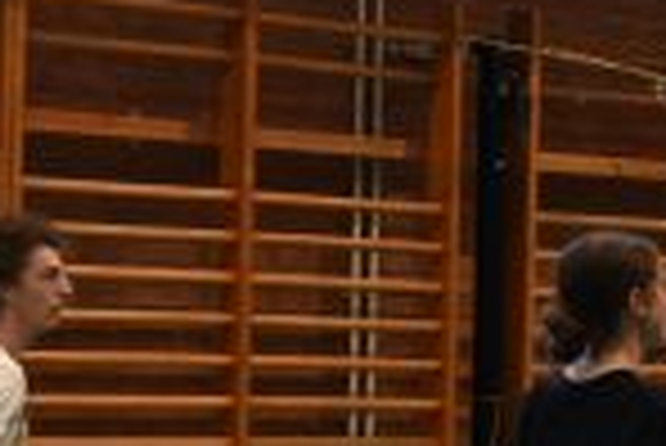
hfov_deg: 9.7
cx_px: 1629
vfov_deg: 7.4
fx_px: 3457
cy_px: 342
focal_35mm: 187
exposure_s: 1/200
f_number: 4.8
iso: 1800
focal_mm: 34.5
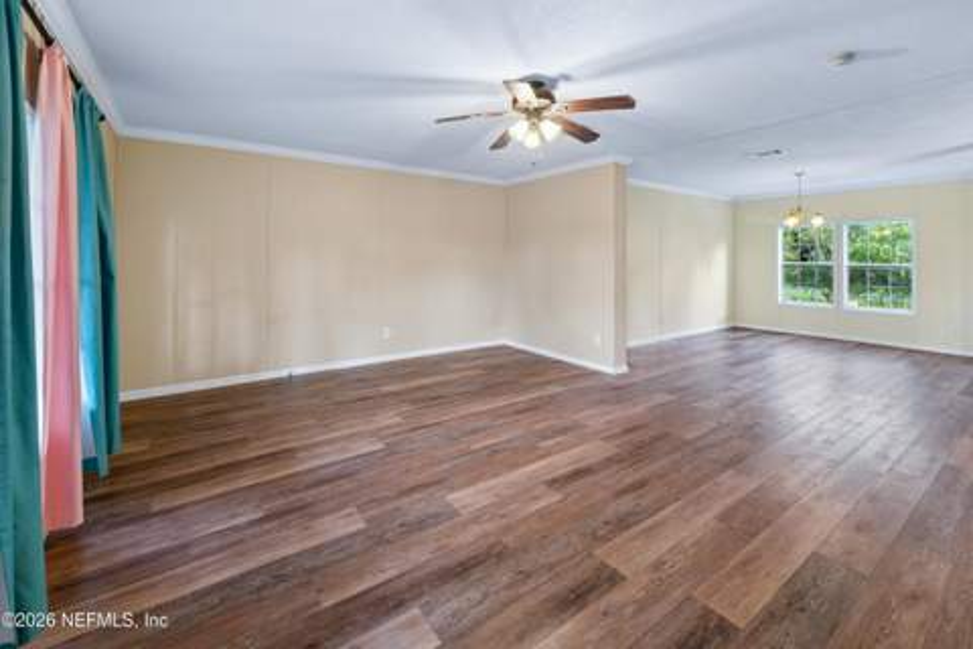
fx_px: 378
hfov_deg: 104.3
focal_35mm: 14
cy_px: 324
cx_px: 486
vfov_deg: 81.2
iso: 400
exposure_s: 1/8
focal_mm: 14
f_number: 8
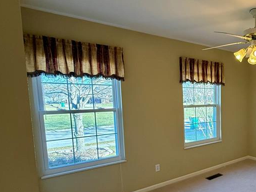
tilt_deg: -3.9
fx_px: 207
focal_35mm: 28
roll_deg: +0.3
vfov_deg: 49.3
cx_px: 234
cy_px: 119
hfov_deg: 54.6
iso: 200
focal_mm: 2.22
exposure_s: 1/120
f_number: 2.2
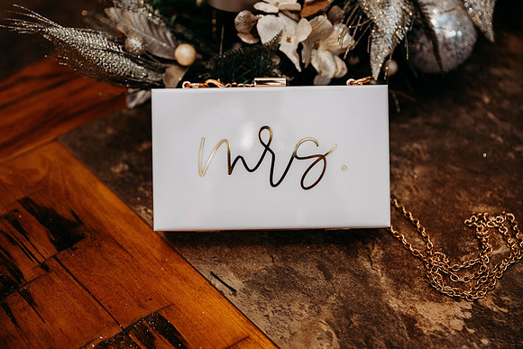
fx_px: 654
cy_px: 174
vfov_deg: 29.9
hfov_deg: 43.6
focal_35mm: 45
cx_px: 262
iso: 800
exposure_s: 1/200
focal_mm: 45
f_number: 3.2
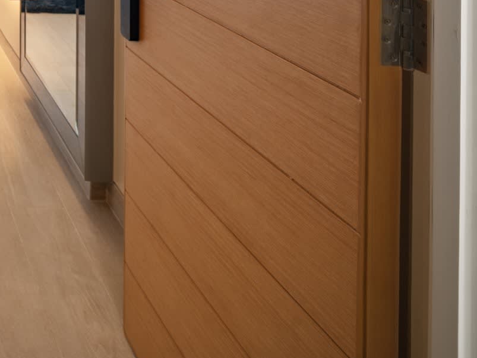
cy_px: -145
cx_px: -128
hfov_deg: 31.1
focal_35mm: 49
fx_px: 675
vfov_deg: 24.5
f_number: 8
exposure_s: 1/3.33
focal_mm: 16
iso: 800
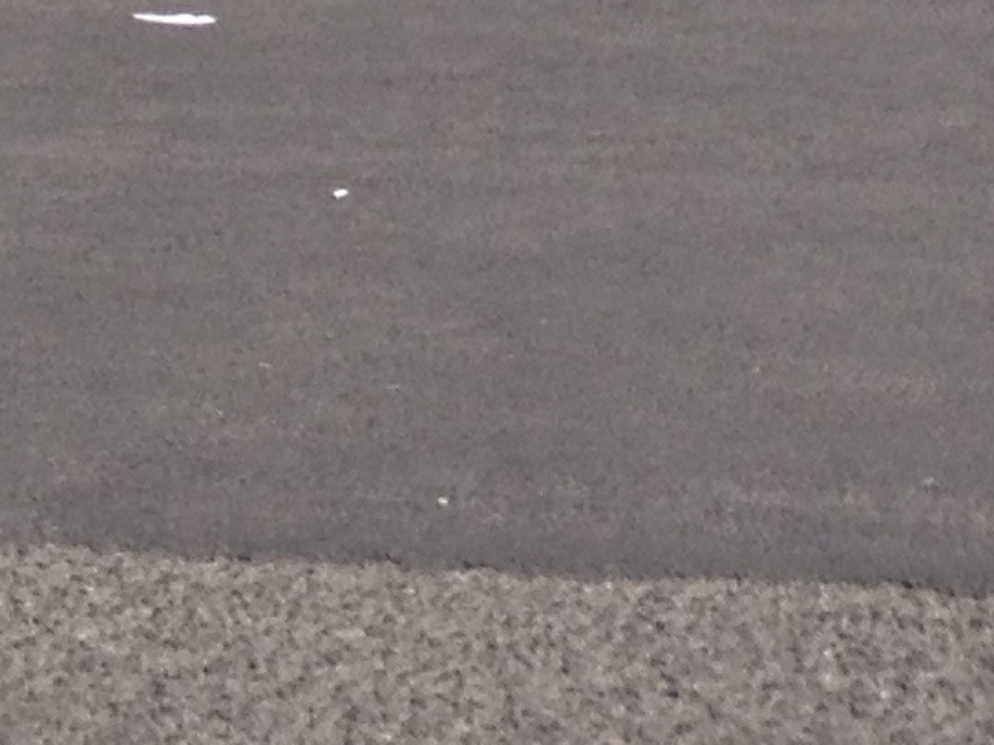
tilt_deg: -0.3
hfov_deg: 9.4
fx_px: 6030
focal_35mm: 210
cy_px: -1450
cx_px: -38
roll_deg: +0.4
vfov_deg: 6.5
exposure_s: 1/1255
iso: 50
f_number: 2.4
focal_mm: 4.28
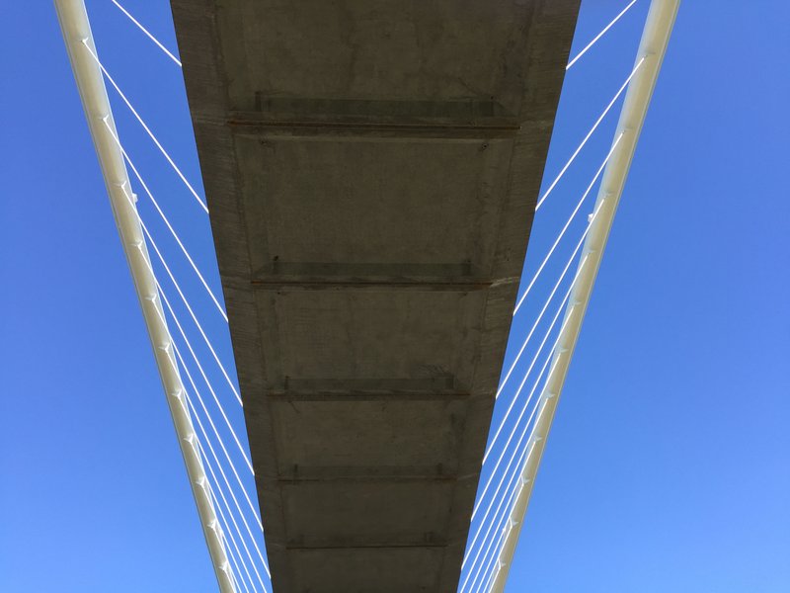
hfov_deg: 61.7
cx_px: 395
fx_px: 662
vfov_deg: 48.2
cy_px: 296
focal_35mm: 29
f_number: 2.2
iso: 32
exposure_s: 1/719
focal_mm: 4.15
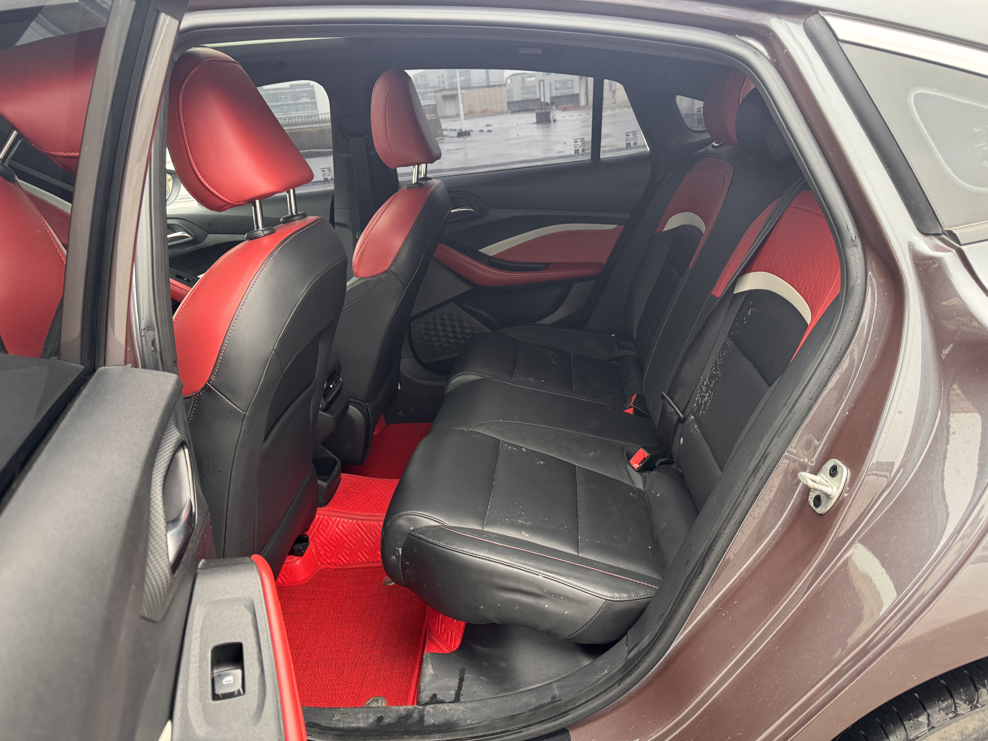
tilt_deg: -20.9
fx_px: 685
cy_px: 370
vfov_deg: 56.8
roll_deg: +5.9
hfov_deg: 71.6
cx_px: 494
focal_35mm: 24
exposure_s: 1/60
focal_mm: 6.76
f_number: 1.78
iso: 320
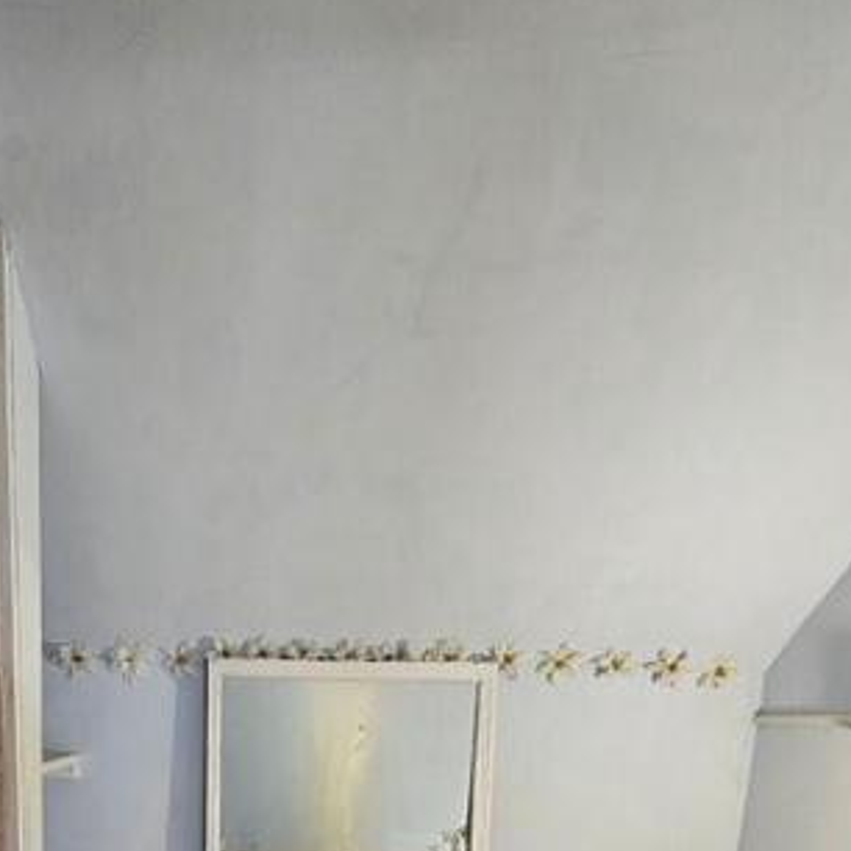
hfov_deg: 62.5
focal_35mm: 24
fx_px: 668
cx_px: 248
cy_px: 829
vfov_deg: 53.1
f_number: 2.2
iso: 320
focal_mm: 2.2
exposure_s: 1/60
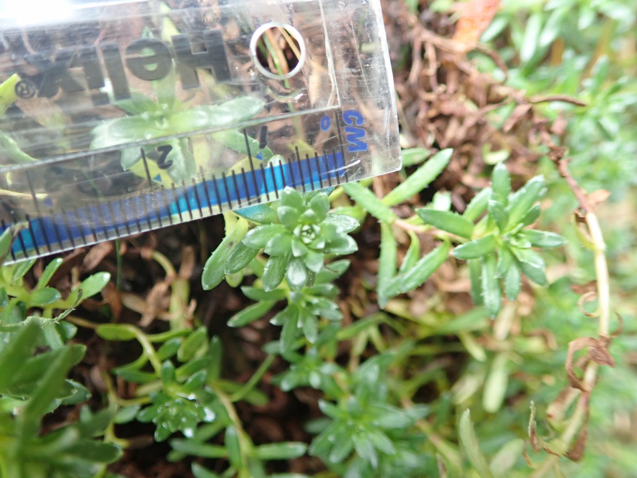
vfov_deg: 46.8
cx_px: 318
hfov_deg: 60.0
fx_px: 552
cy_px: 239
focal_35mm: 30
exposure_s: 1/125
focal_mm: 5.5
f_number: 2.3
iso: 500
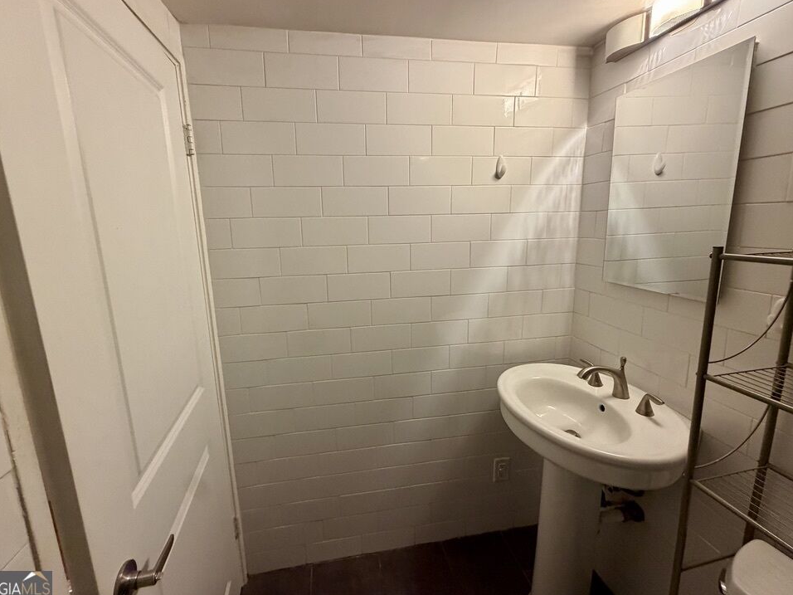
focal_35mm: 15
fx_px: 344
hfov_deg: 98.1
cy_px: 284
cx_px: 382
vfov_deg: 81.7
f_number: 2.2
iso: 320
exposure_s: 1/60
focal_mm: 2.22
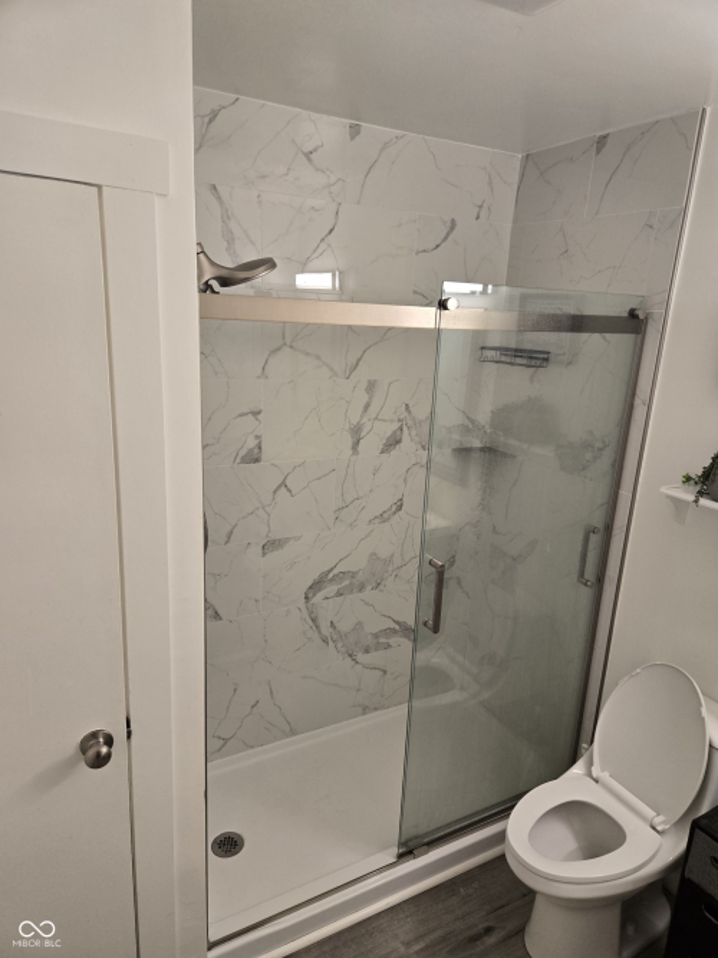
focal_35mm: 23
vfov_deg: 73.9
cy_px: 479
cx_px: 359
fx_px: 636
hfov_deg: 58.9
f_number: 1.8
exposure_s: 1/120
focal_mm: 5.4
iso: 160
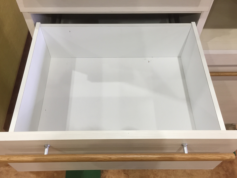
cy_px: 101
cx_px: 116
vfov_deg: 42.9
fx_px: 226
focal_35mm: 33
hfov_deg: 55.3
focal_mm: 4.15
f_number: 2.2
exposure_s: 1/30
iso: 50
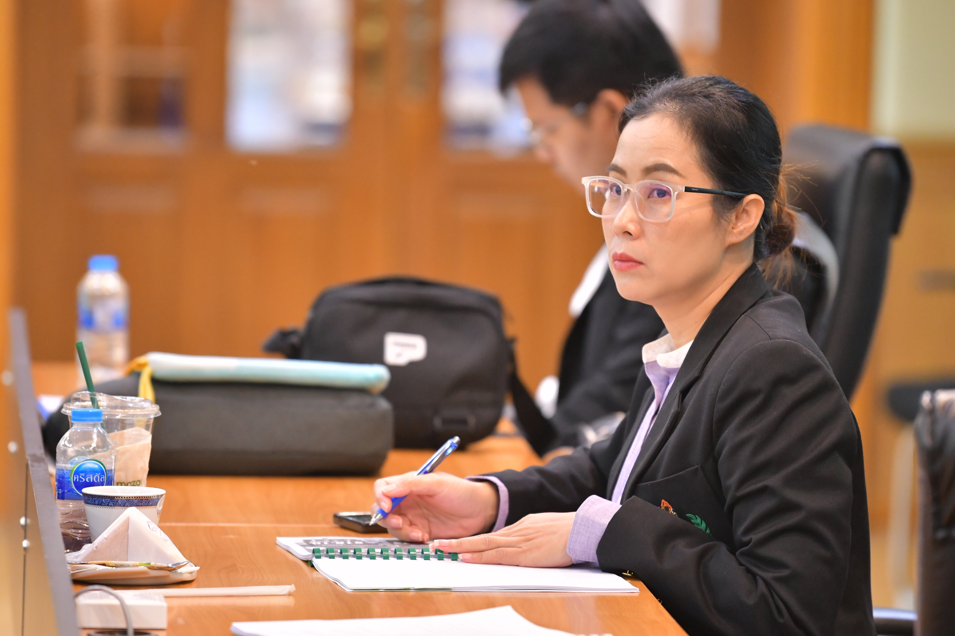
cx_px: 478
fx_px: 7344
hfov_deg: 7.4
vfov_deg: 5.0
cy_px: 318
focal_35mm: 277
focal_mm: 185
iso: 1600
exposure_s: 1/100
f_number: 2.8
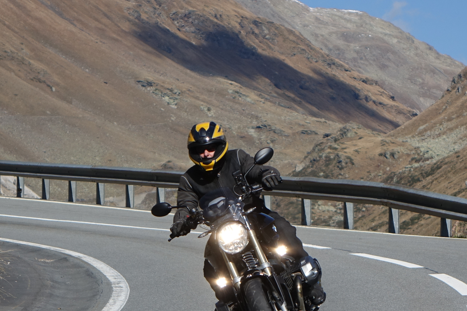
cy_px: 251
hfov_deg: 6.8
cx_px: 256
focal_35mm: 302
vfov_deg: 4.5
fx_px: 3917
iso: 125
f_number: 4
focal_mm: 54.09
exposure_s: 1/1600
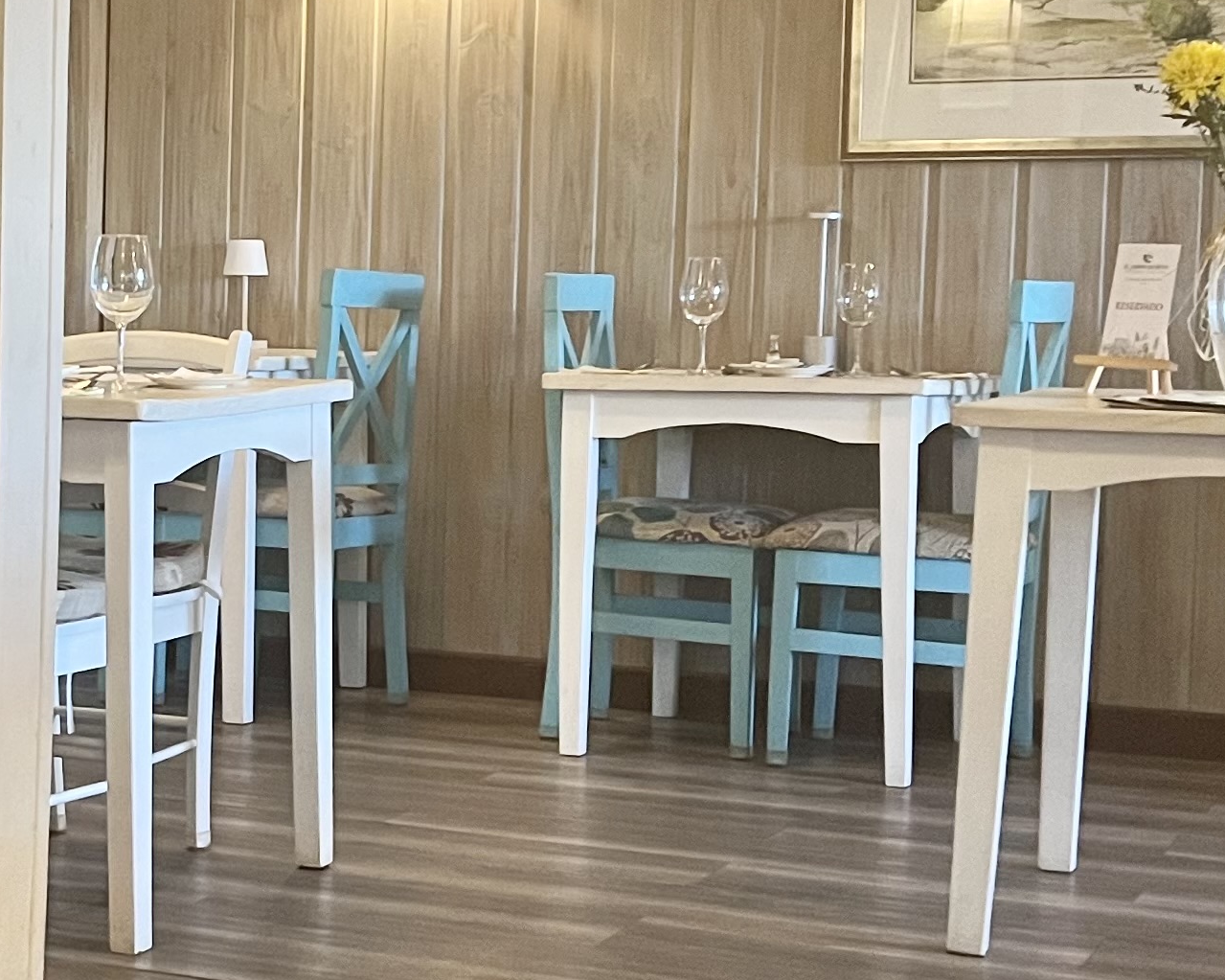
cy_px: 501
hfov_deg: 23.3
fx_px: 2900
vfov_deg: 19.2
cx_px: 135
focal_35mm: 80
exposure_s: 1/50
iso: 400
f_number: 1.5
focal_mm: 5.7
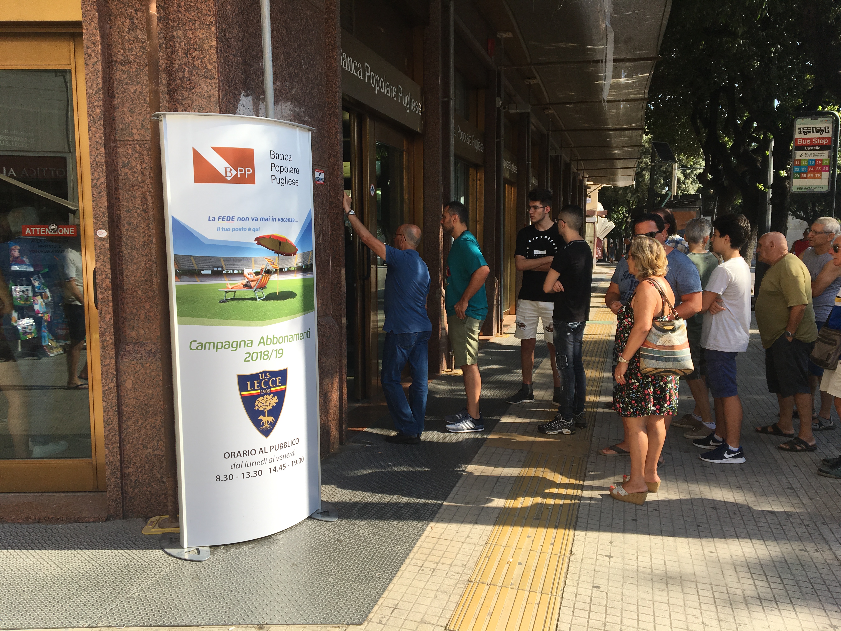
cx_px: 420
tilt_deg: -6.5
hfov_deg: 61.7
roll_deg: +0.2
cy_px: 316
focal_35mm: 29
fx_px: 705
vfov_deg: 48.2
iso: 25
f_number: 2.2
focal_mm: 4.15
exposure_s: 1/769
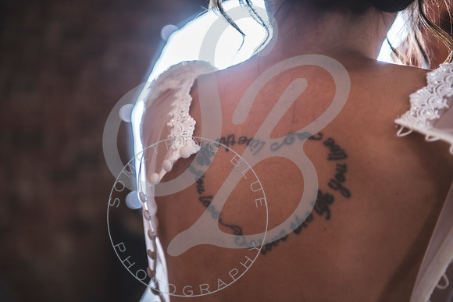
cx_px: 226
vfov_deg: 19.5
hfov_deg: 28.8
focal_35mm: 70
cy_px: 151
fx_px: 881
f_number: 2.8
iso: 100
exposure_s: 1/125
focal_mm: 70
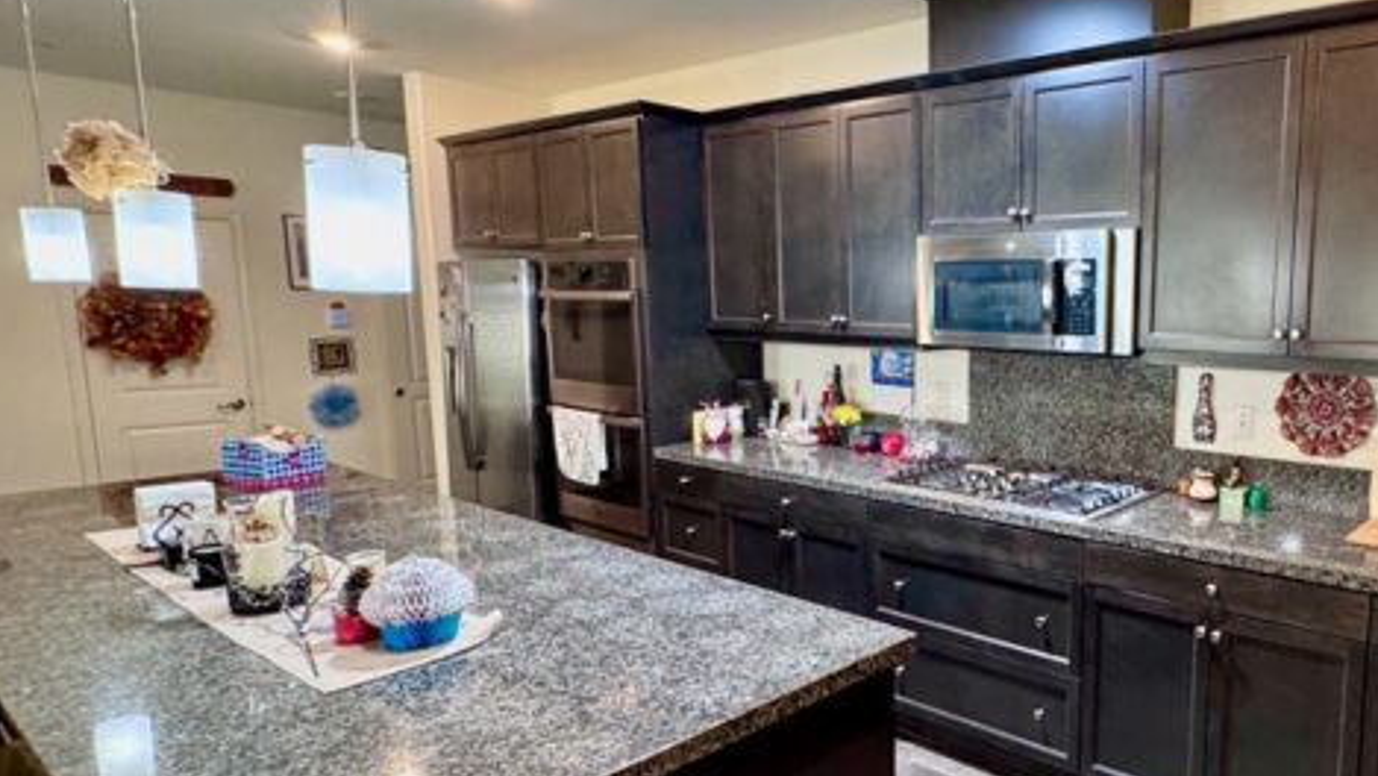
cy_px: 426
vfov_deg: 45.9
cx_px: 1005
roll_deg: -0.5
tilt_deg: -8.7
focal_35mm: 25
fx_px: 914
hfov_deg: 69.9
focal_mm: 2.22
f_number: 2.2
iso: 400
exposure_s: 1/60
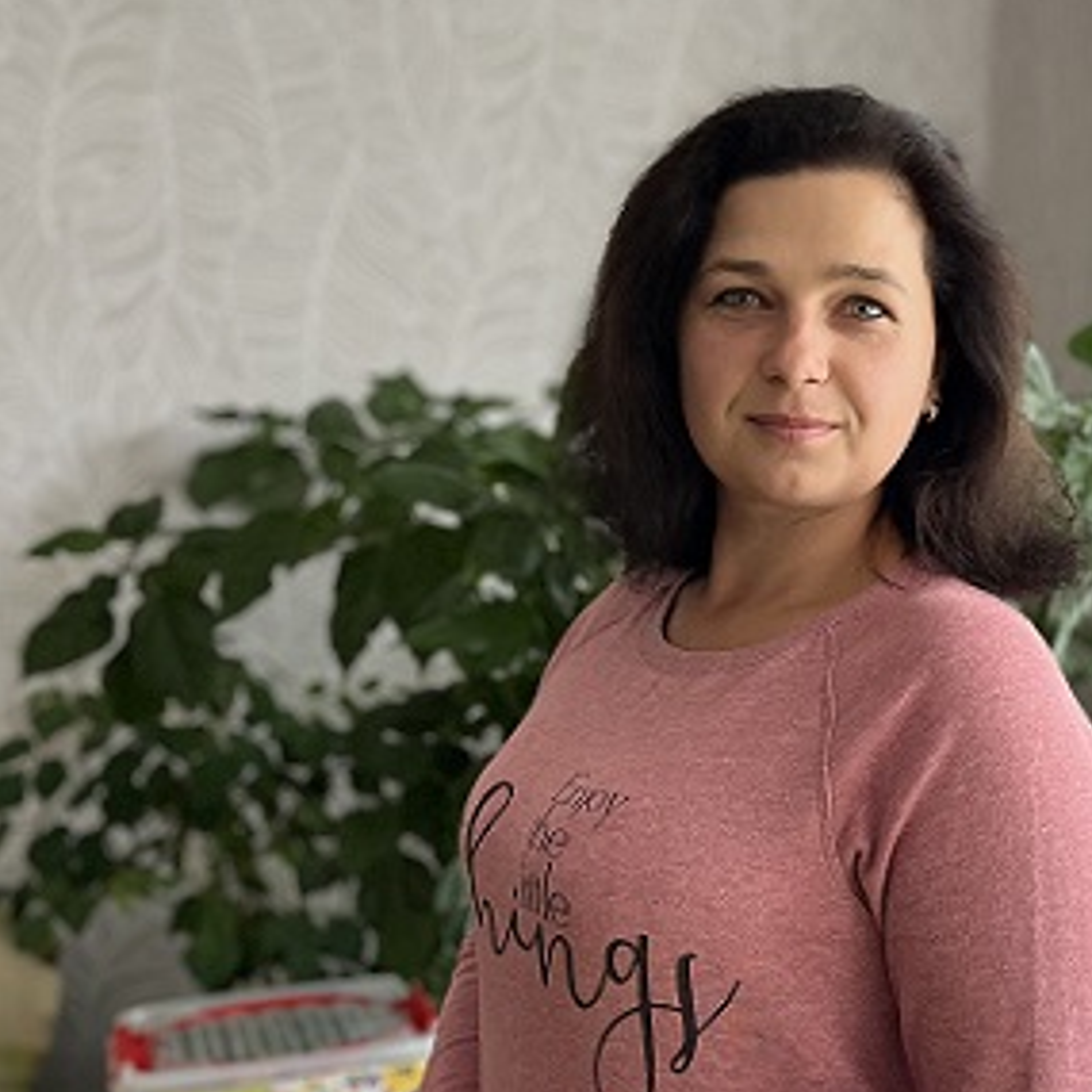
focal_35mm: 44
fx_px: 1570
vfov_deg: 38.3
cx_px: 776
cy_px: 588
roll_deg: -1.0
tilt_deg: -5.7
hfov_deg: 37.7
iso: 400
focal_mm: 5.1
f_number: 1.6
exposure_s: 1/60
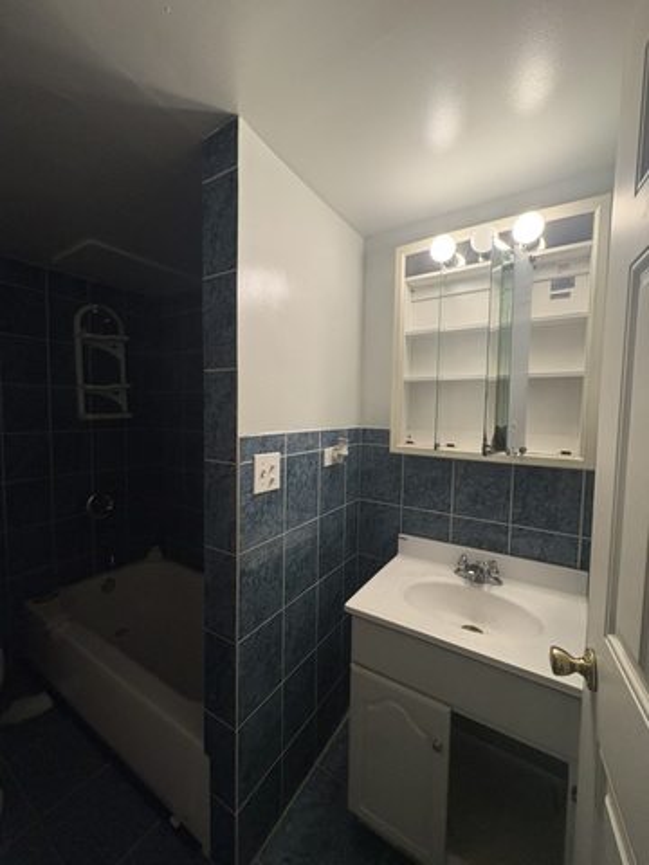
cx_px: 324
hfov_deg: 85.7
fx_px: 350
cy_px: 432
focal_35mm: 14
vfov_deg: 102.1
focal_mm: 2.22
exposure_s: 1/60
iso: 200
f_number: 2.2
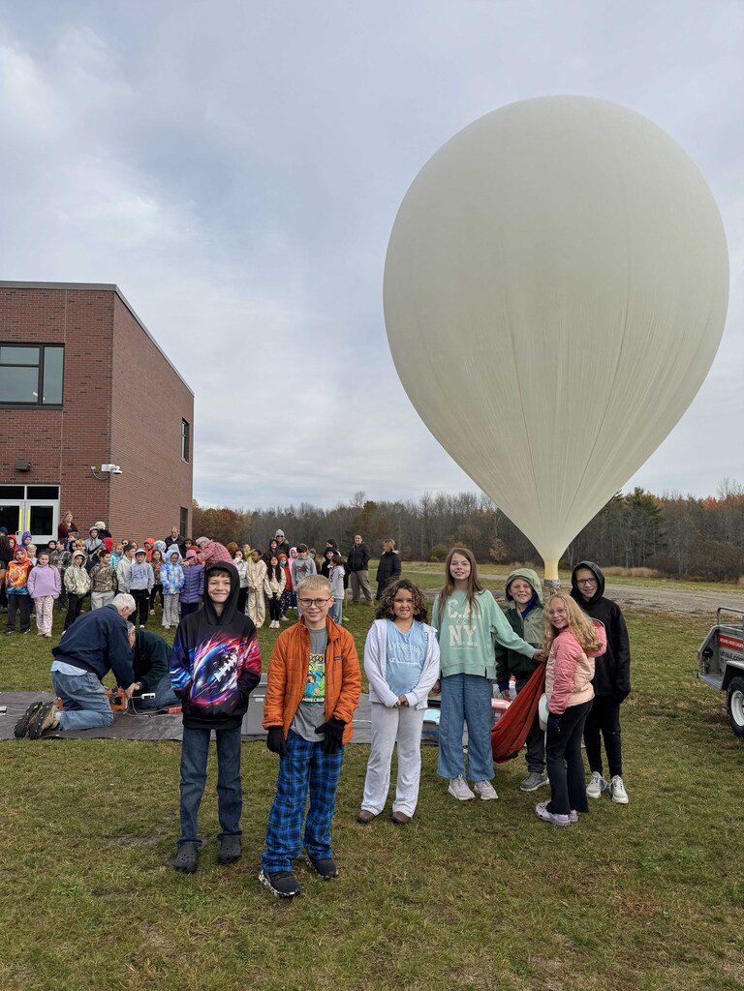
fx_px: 688
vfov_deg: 71.6
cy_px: 496
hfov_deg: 56.8
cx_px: 372
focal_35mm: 24
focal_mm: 6.76
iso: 80
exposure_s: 1/2506
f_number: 1.78
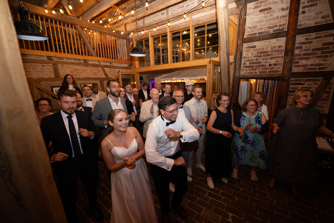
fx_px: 130
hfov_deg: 104.3
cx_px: 167
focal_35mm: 14
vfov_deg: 81.2
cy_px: 112
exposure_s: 1/80
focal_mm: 14
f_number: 3.2
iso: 1000
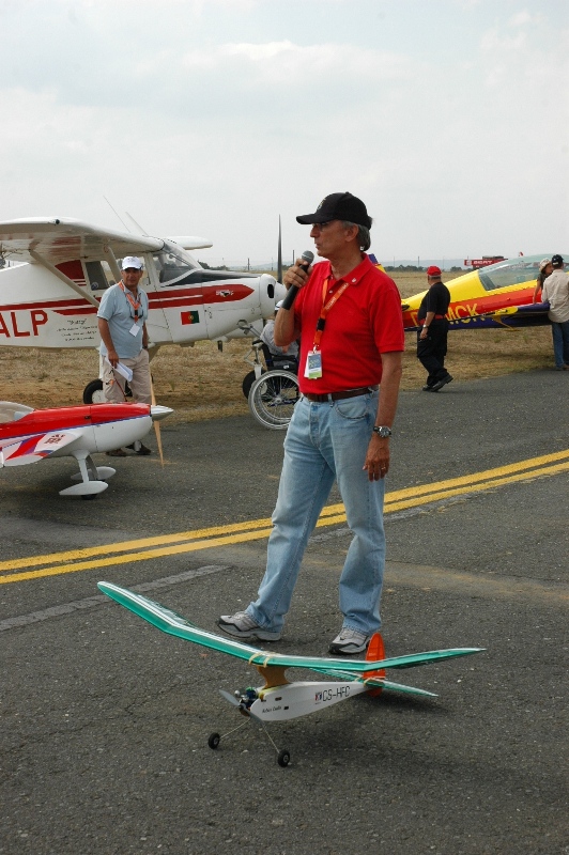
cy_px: 428
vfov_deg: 33.4
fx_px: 1425
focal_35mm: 60
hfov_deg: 22.6
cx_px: 284
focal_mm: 40
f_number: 10
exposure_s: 1/400
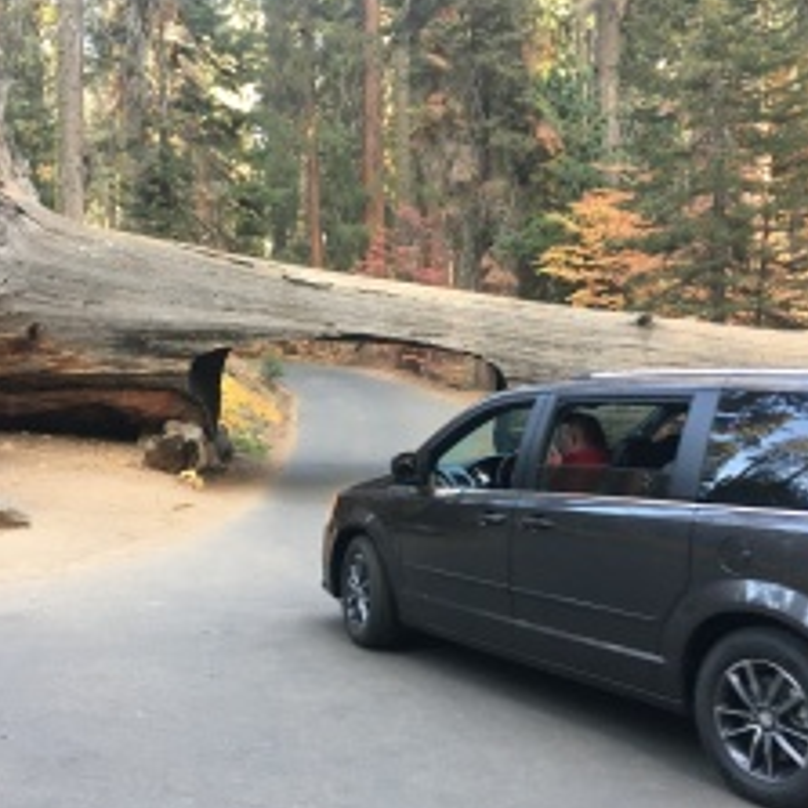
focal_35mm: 42
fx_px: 1109
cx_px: 366
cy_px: 424
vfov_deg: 40.0
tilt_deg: +0.4
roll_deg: +2.6
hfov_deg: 40.0
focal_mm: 4.15
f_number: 2.2
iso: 40
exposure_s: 1/30
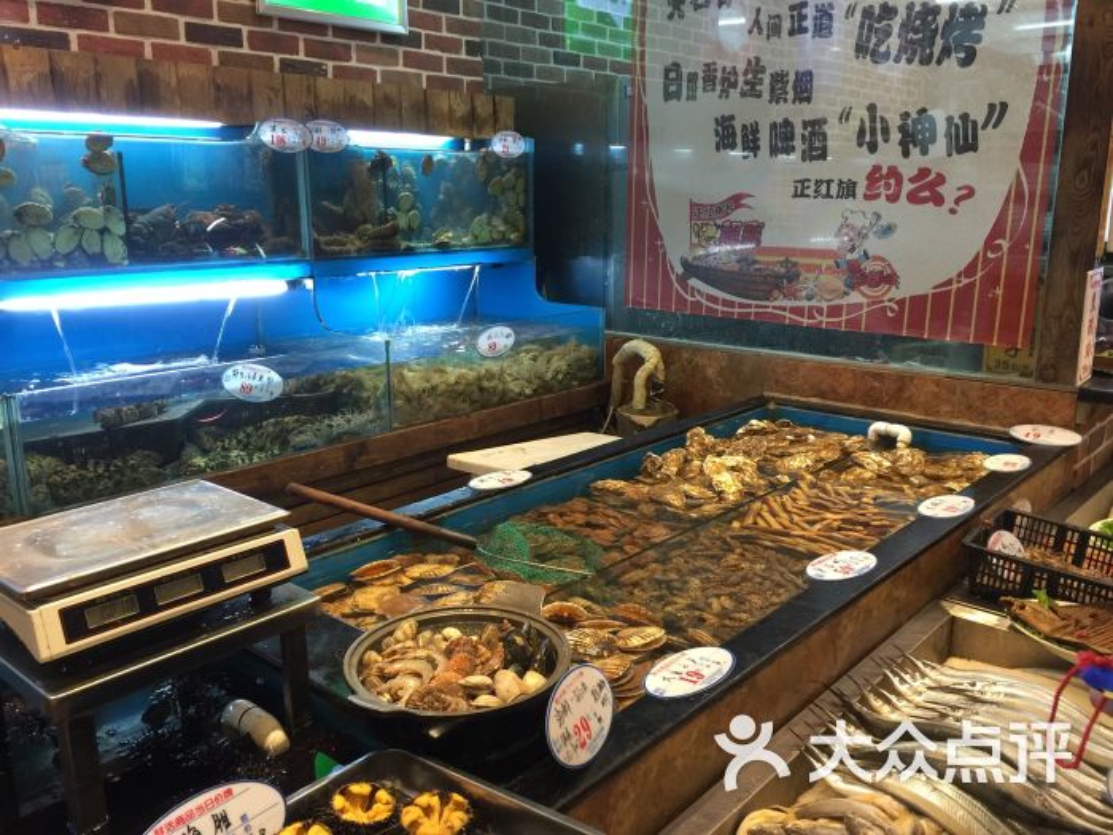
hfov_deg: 61.7
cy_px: 418
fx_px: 932
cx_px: 556
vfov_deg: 48.2
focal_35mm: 29
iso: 64
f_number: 2.2
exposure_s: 1/17
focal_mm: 4.15
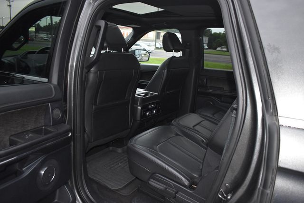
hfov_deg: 67.4
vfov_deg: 48.0
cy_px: 102
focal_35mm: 27
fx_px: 228
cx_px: 152
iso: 1600
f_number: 3.5
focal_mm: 18
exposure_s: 1/125
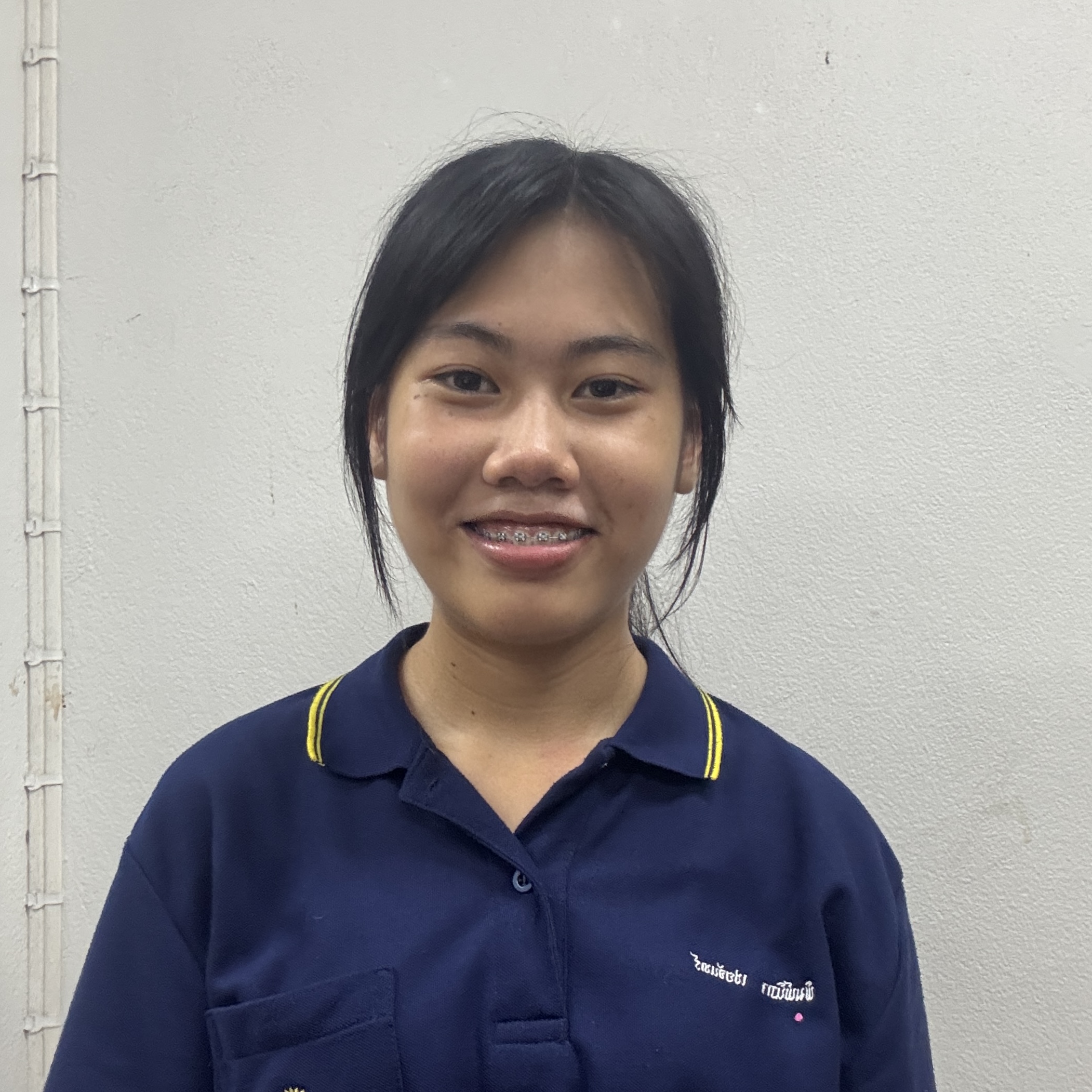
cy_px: 623
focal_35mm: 36
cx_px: 553
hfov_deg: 46.0
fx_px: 1285
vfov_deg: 45.9
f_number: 1.9
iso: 250
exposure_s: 1/50
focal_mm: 2.69
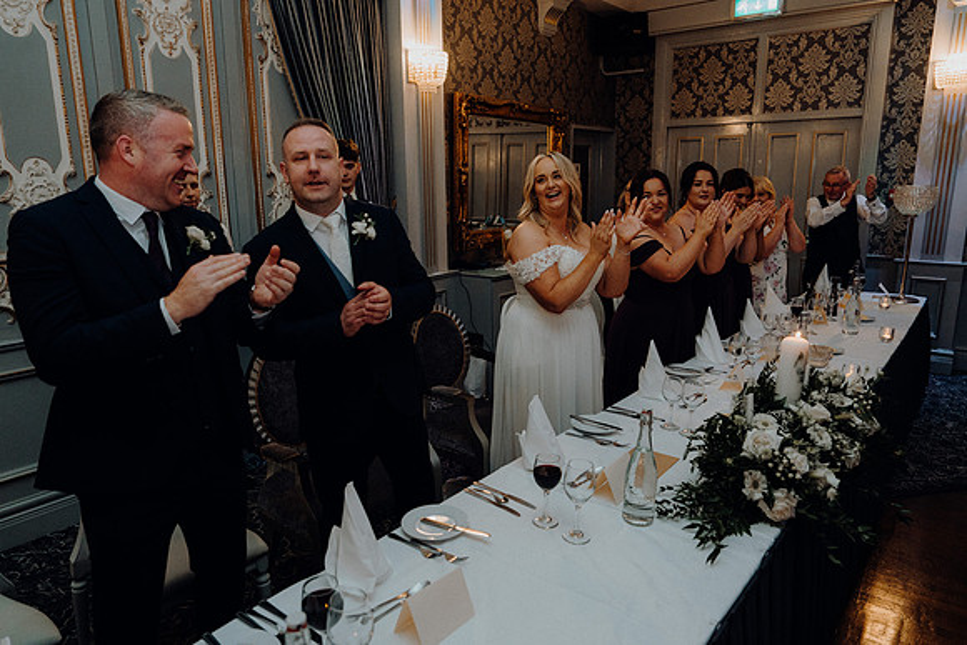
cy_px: 322
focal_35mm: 24
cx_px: 484
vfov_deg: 53.2
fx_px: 645
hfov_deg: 73.7
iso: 2500
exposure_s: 1/160
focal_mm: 24
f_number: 3.5
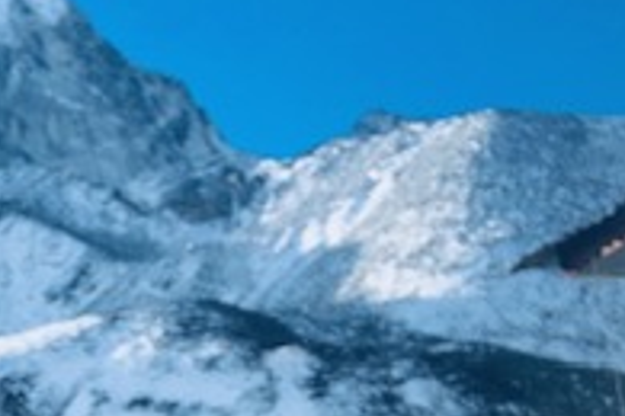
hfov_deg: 18.0
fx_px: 1892
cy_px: 637
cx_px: -77
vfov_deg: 12.0
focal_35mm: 109
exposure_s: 1/233
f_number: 2.2
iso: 16
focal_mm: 2.87
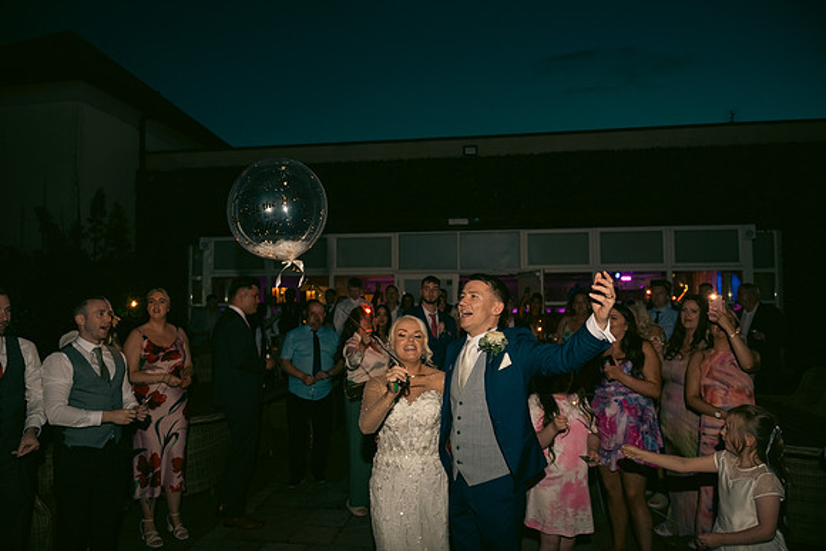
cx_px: 413
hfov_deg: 73.7
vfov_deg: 53.2
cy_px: 276
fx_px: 551
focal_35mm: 24
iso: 800
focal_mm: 24
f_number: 3.5
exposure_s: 1/160
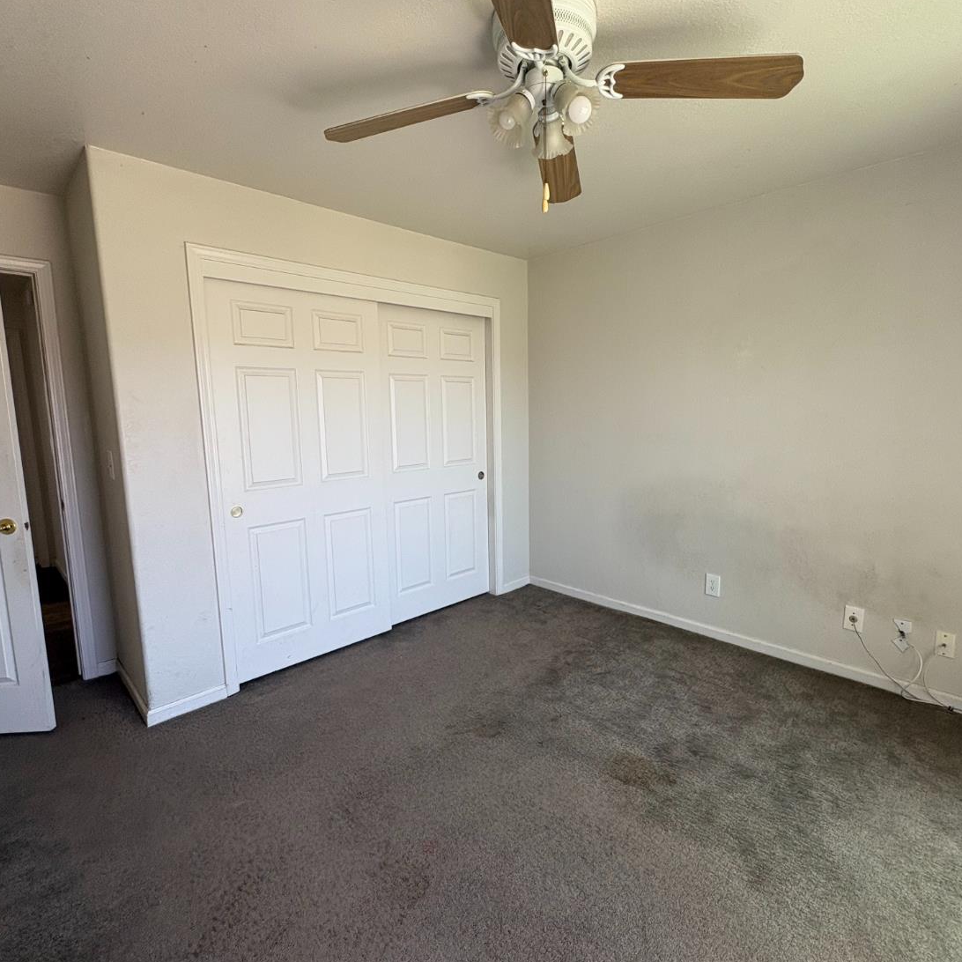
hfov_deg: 83.9
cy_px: 476
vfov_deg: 84.0
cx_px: 499
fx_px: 535
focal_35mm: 17
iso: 80
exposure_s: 1/99
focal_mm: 2.22
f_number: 2.2
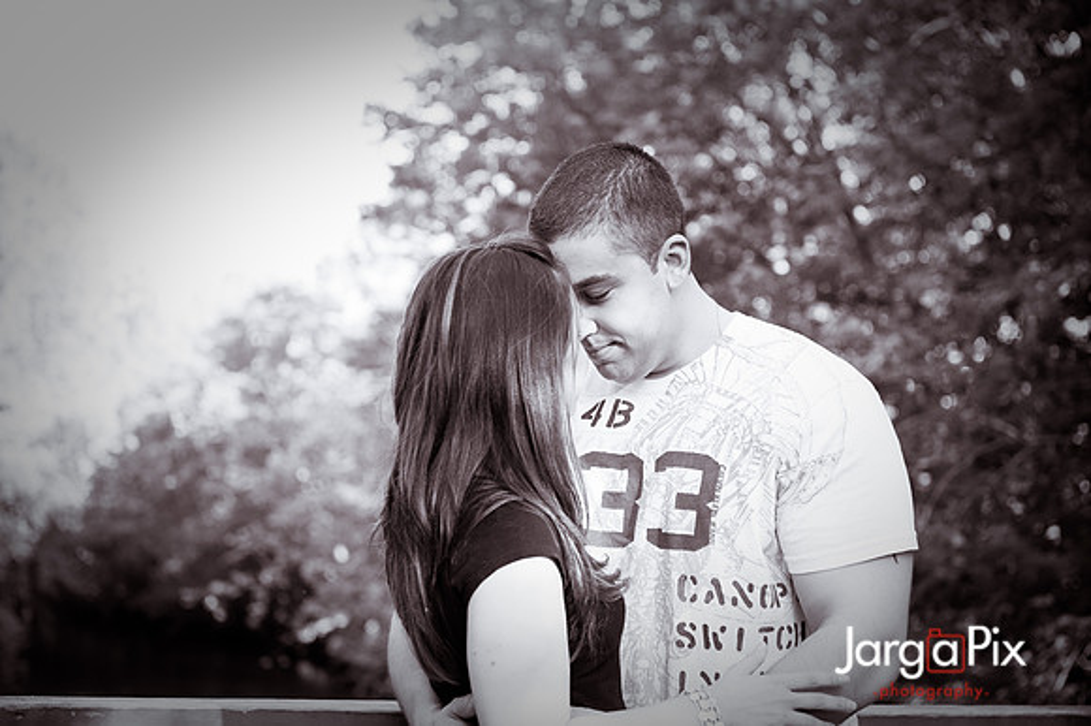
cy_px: 363
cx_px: 546
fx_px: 2120
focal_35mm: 70
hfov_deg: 28.9
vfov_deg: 19.4
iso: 400
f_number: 4
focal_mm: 70
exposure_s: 1/320
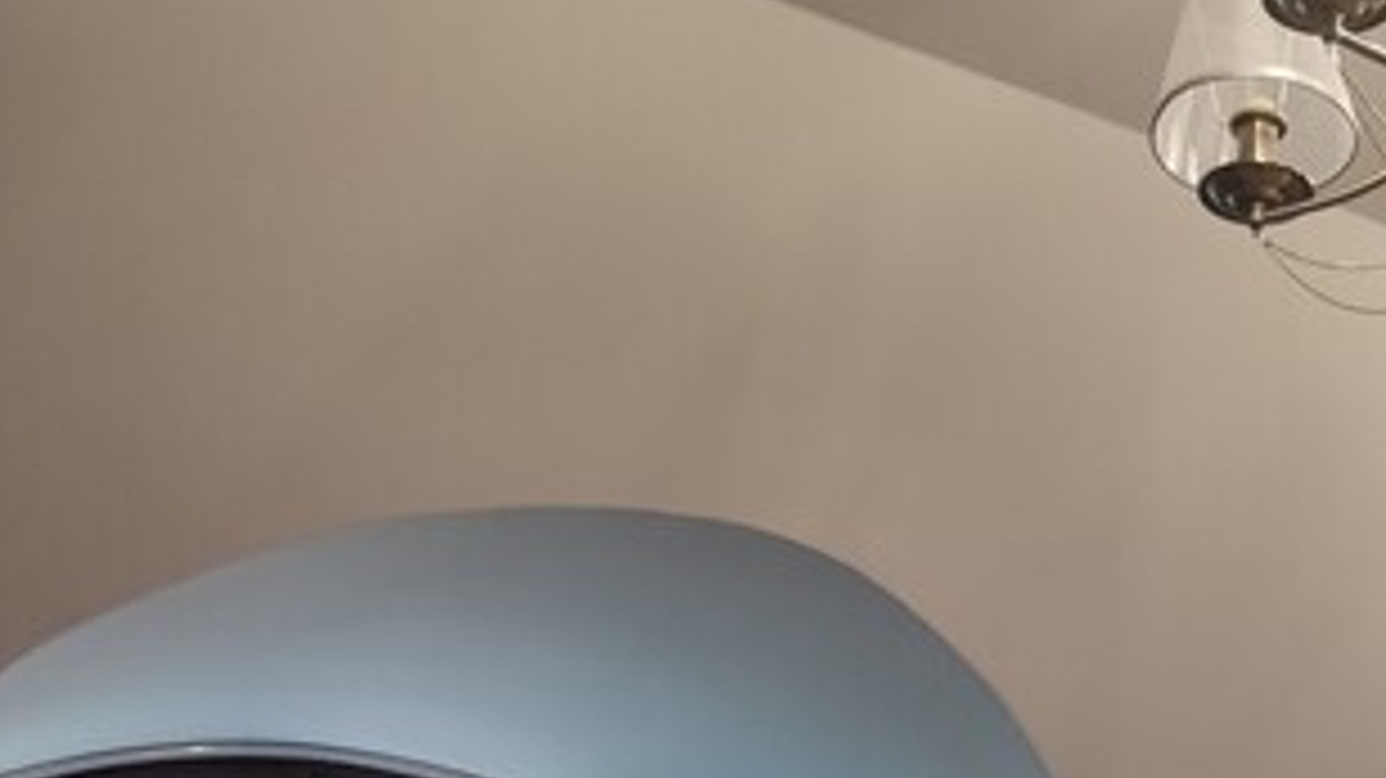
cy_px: 1367
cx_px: 1318
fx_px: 2131
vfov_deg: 17.2
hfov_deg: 33.6
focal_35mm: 58
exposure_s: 1/100
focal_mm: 2.35
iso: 200
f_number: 2.2
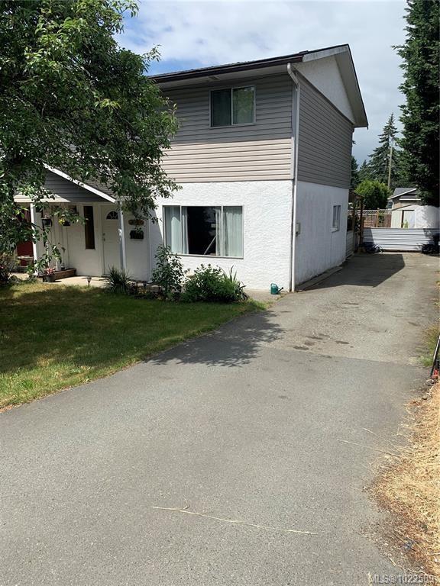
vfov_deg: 67.3
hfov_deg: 53.1
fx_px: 441
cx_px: 220
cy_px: 293
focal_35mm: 26
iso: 25
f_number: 1.8
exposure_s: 1/2481
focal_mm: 4.25
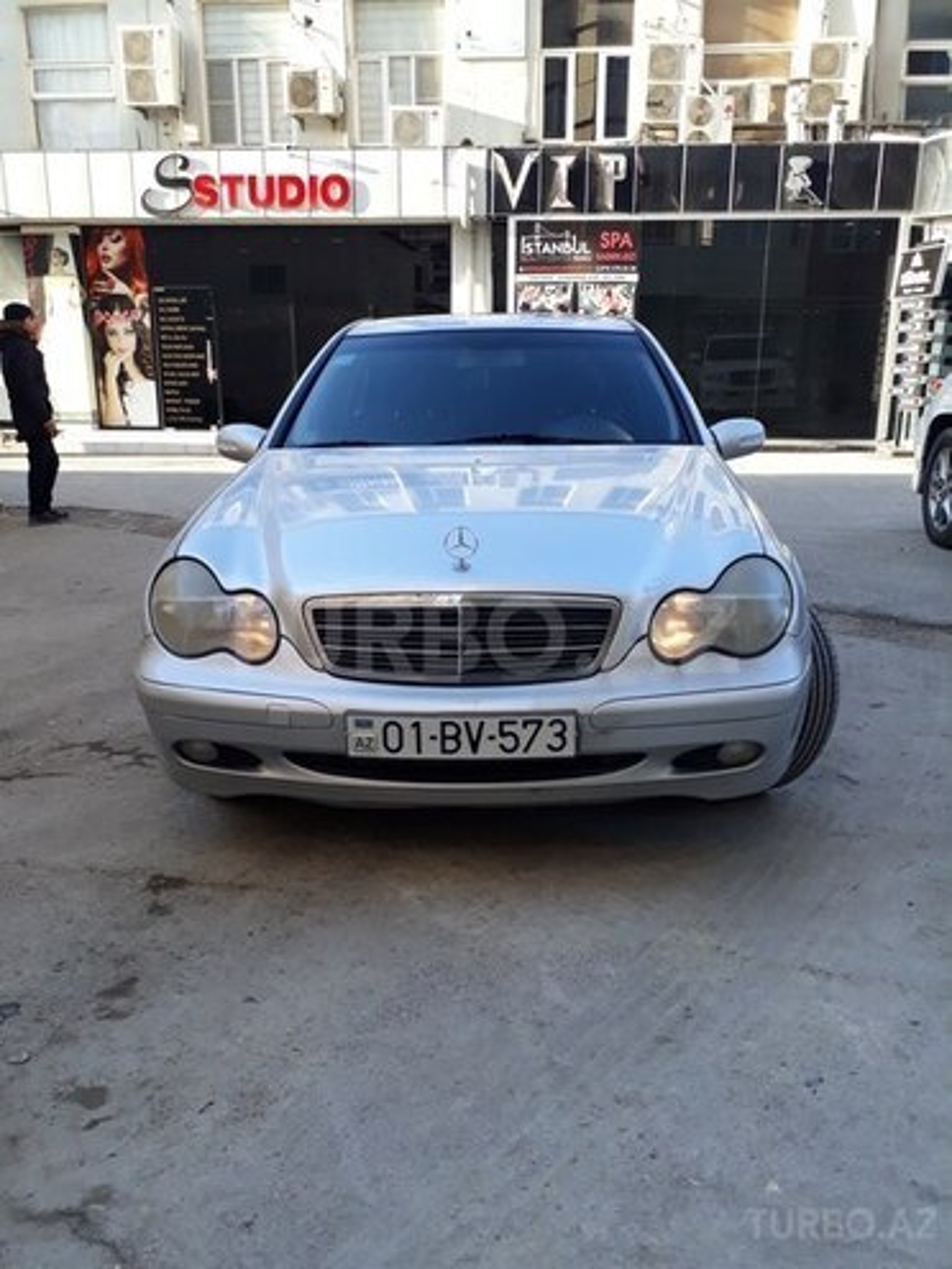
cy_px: 634
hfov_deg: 51.4
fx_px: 990
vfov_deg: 65.3
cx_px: 476
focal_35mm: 27
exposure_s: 1/152
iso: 40
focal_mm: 3.6
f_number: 1.9
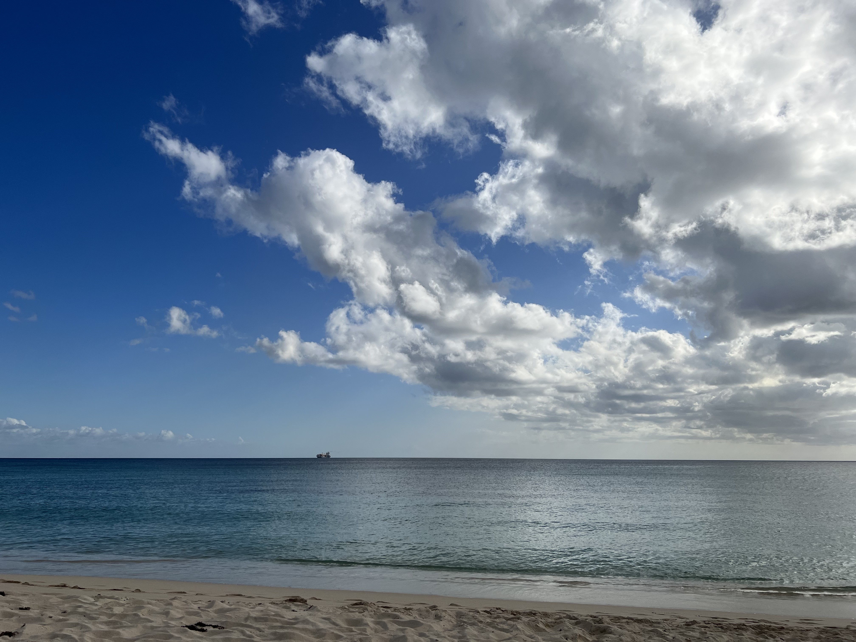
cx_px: 428
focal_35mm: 26
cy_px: 321
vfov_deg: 53.1
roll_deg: -1.1
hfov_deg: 67.3
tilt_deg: +10.6
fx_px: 643
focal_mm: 5.7
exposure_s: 1/12658
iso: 50
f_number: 1.5
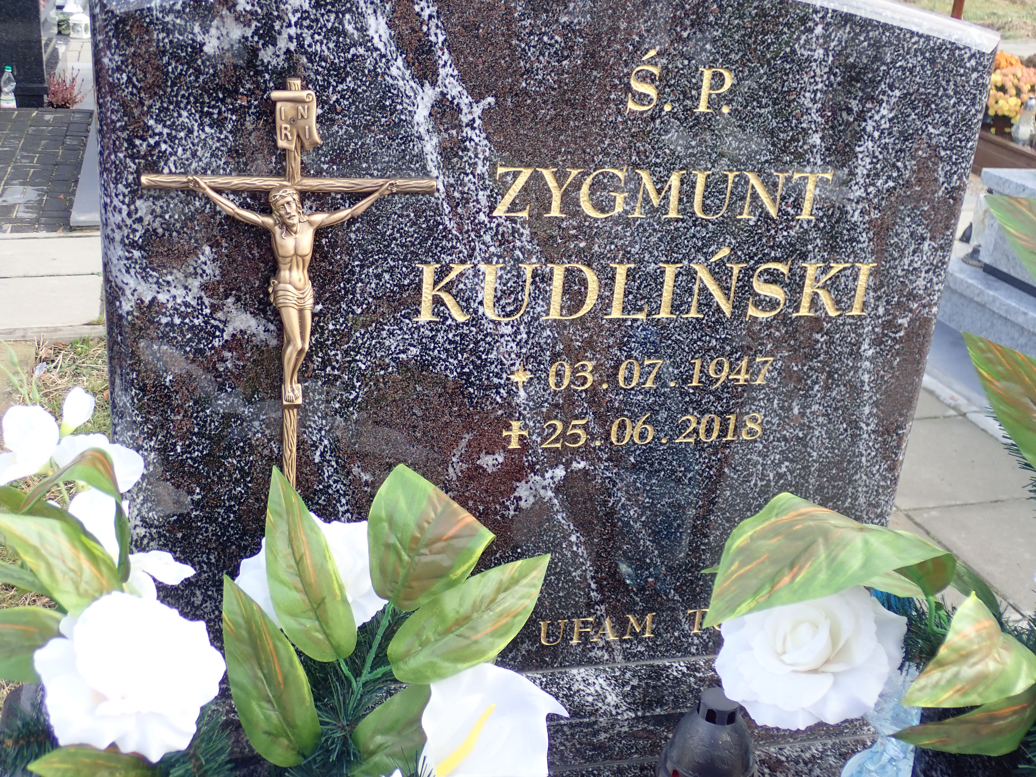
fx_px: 1197
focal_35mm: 40
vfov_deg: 36.0
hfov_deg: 46.8
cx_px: 518
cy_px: 388
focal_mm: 7.34
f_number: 2.8
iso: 200
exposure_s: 1/250
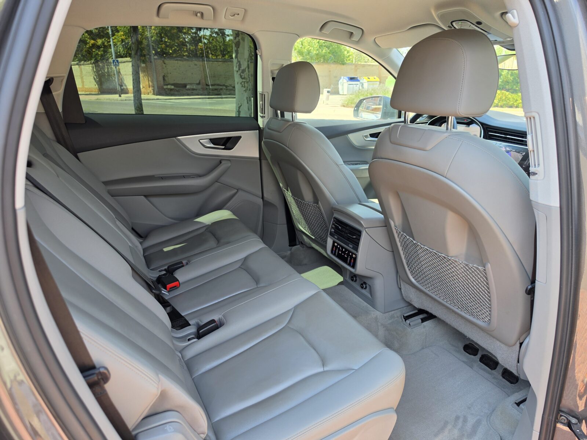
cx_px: 294
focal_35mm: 23
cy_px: 220
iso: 25
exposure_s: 1/180
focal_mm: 6.5
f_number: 1.4
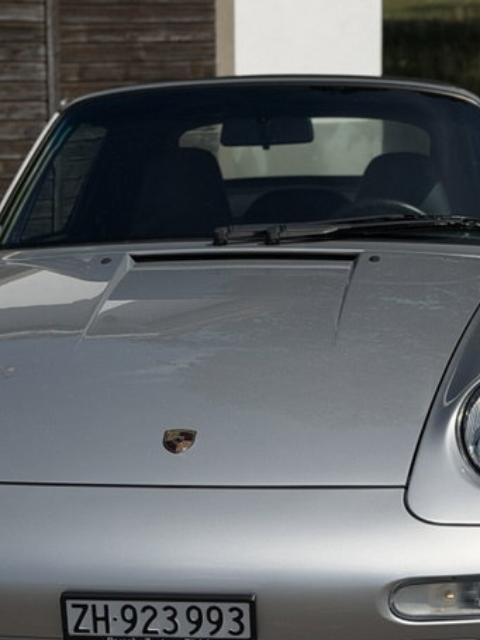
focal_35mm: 108
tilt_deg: -7.2
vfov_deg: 18.2
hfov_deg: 13.7
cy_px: 321
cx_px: 236
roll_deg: +0.2
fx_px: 1998
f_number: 1.78
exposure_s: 1/20408
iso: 80
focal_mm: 6.76
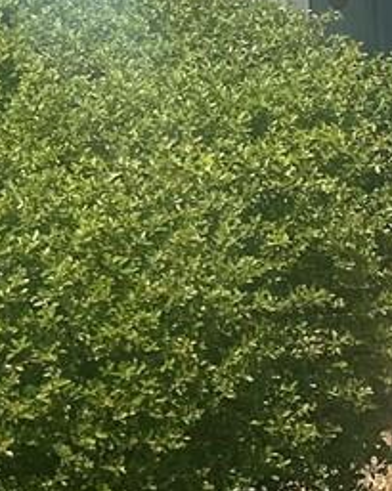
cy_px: -36
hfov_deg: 8.9
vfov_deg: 13.0
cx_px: 1121
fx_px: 2121
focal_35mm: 146
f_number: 1.78
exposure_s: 1/5000
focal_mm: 6.86
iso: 80
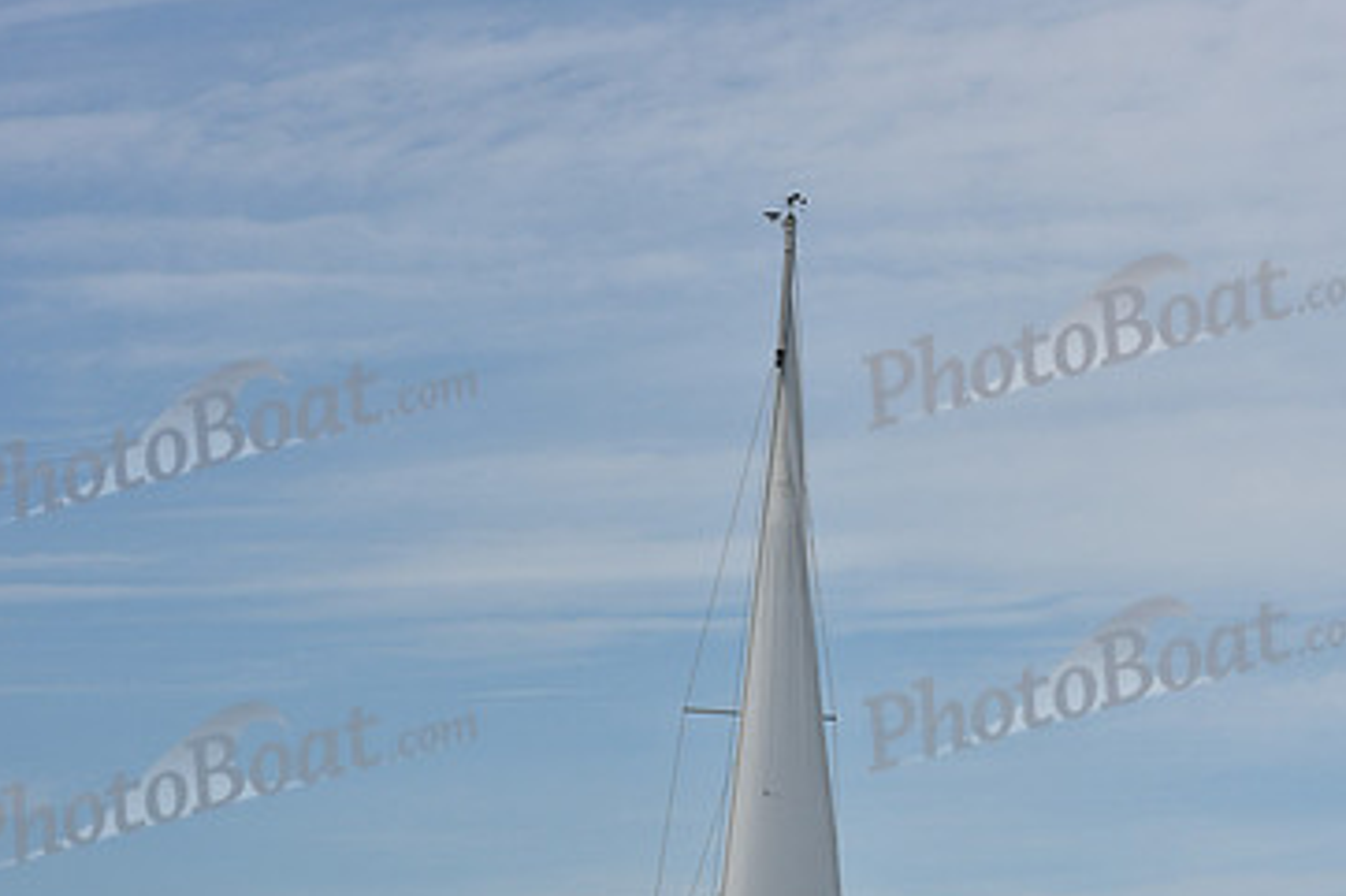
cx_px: 671
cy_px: 922
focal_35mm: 157
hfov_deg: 13.1
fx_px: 5867
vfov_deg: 8.7
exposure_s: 1/1000
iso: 320
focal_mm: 98
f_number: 10
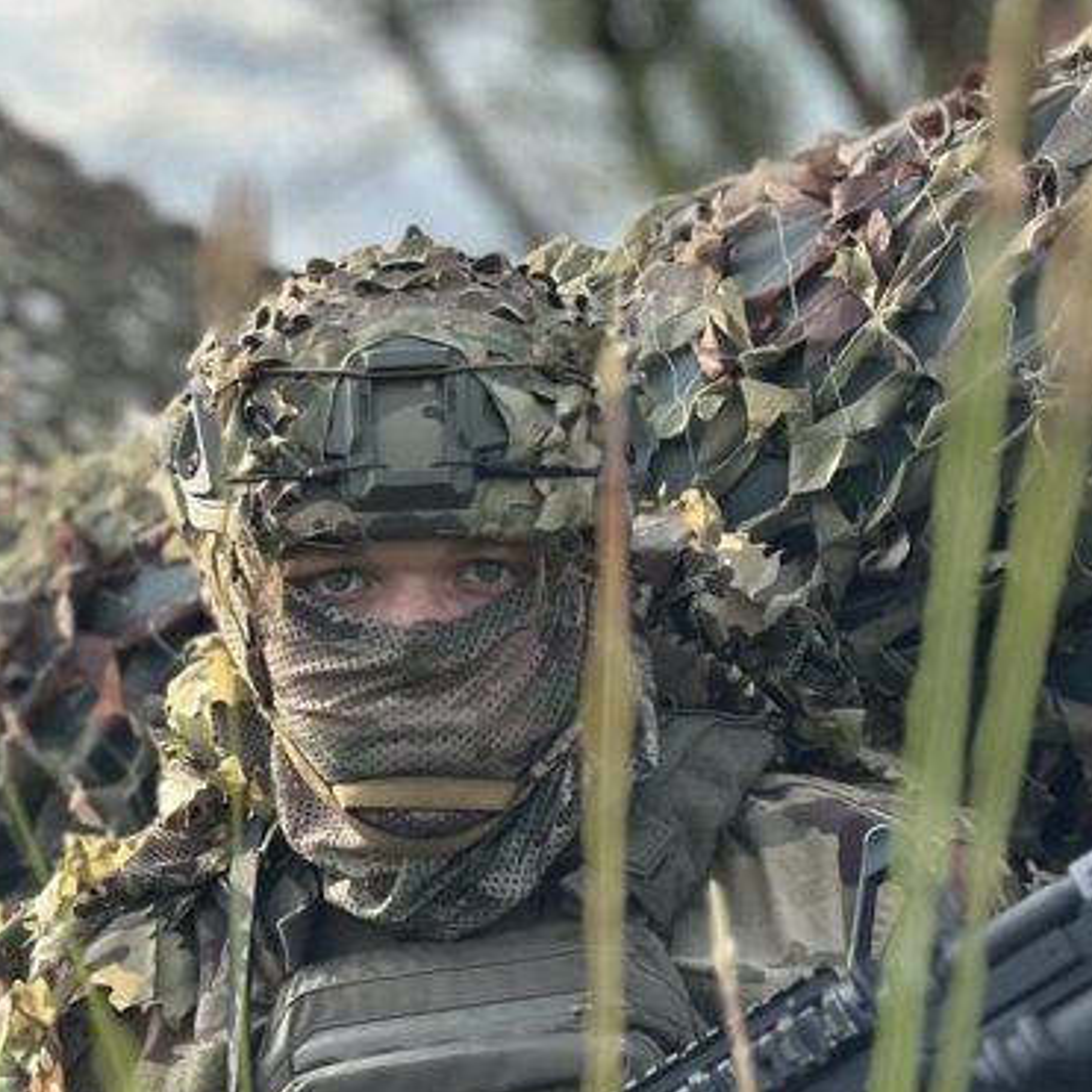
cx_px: -62
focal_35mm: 117
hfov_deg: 14.6
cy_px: 609
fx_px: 4176
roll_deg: -0.9
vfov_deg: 14.9
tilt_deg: +1.5
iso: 80
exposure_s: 1/1305
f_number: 1.78
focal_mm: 6.86
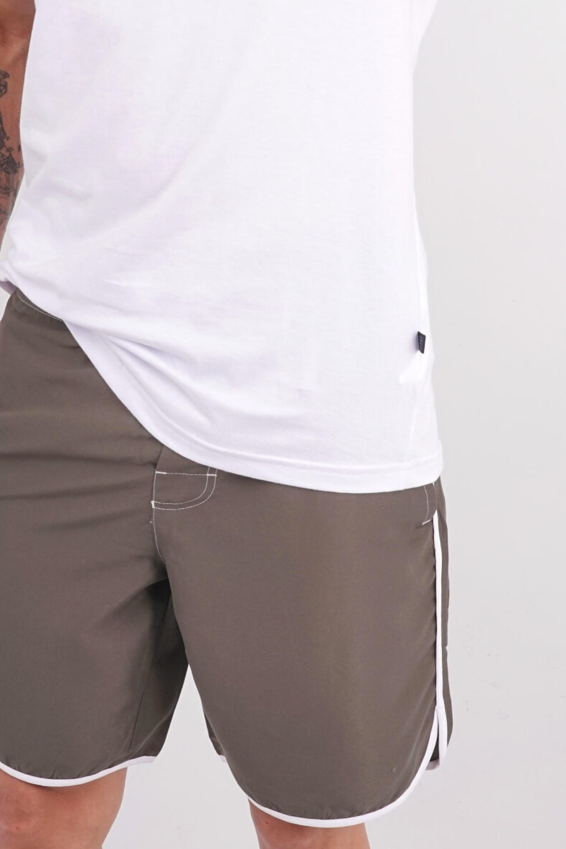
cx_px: 251
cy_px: 90
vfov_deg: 20.0
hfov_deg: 13.7
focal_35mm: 100
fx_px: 2359
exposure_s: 1/125
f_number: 14
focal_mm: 46
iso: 160
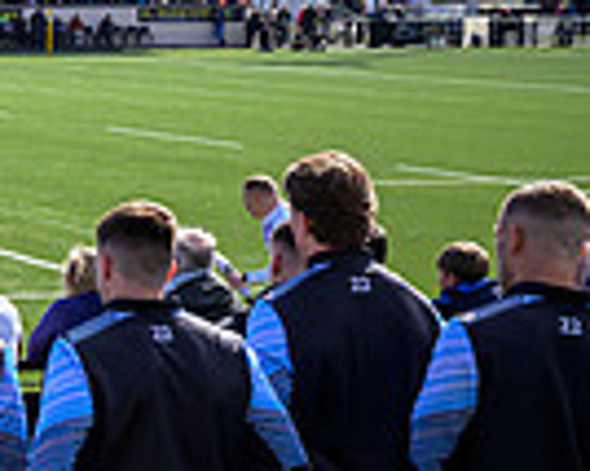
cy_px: 205
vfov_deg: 10.9
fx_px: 2478
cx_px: -559
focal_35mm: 142
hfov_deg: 12.2
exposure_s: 1/500
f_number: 8
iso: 800
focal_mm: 35
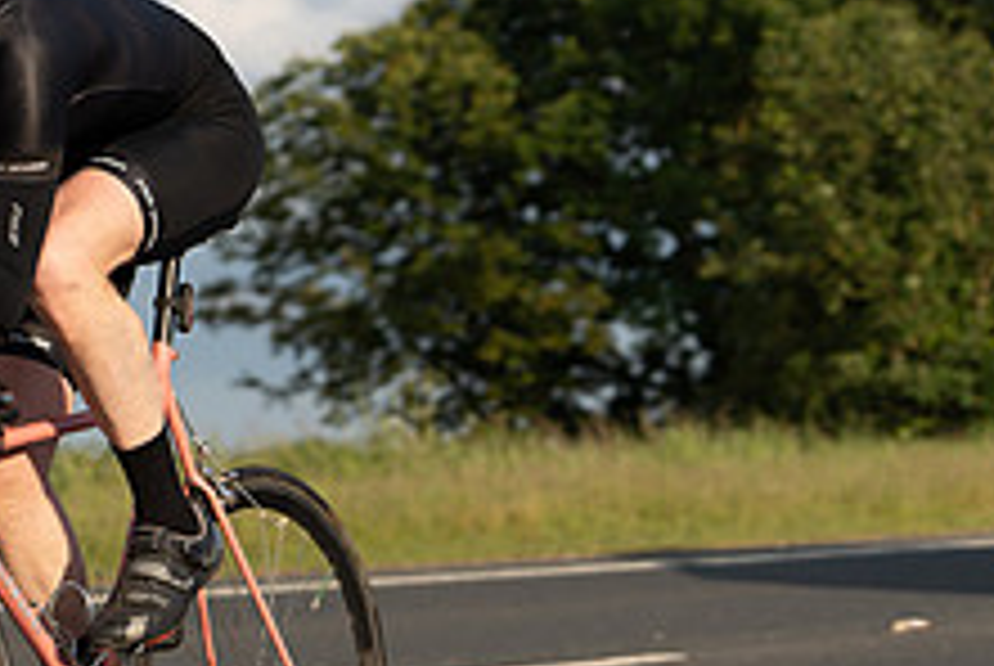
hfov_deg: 10.5
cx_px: -81
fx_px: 5364
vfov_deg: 7.1
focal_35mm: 194
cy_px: 403
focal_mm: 74
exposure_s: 1/640
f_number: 4
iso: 125
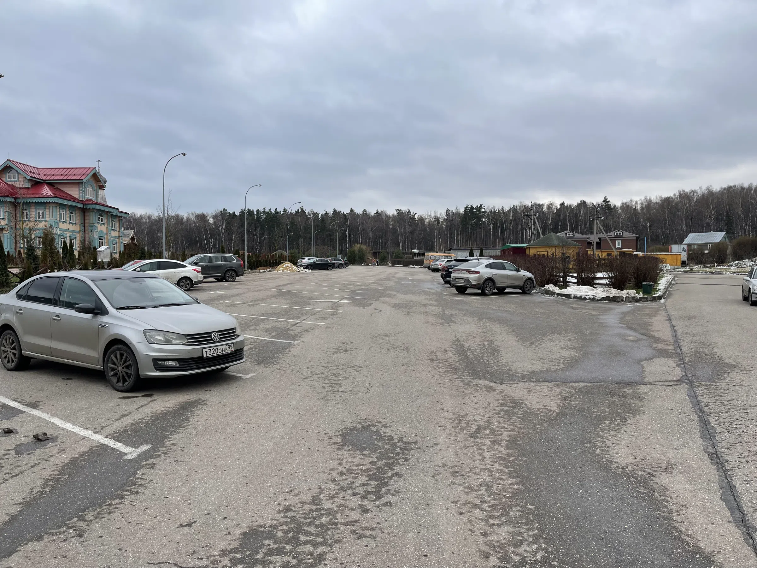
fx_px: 569
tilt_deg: -1.9
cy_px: 284
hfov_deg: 67.3
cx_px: 378
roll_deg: -0.1
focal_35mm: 26
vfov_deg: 53.1
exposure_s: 1/466
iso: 32
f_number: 1.6
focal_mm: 5.1
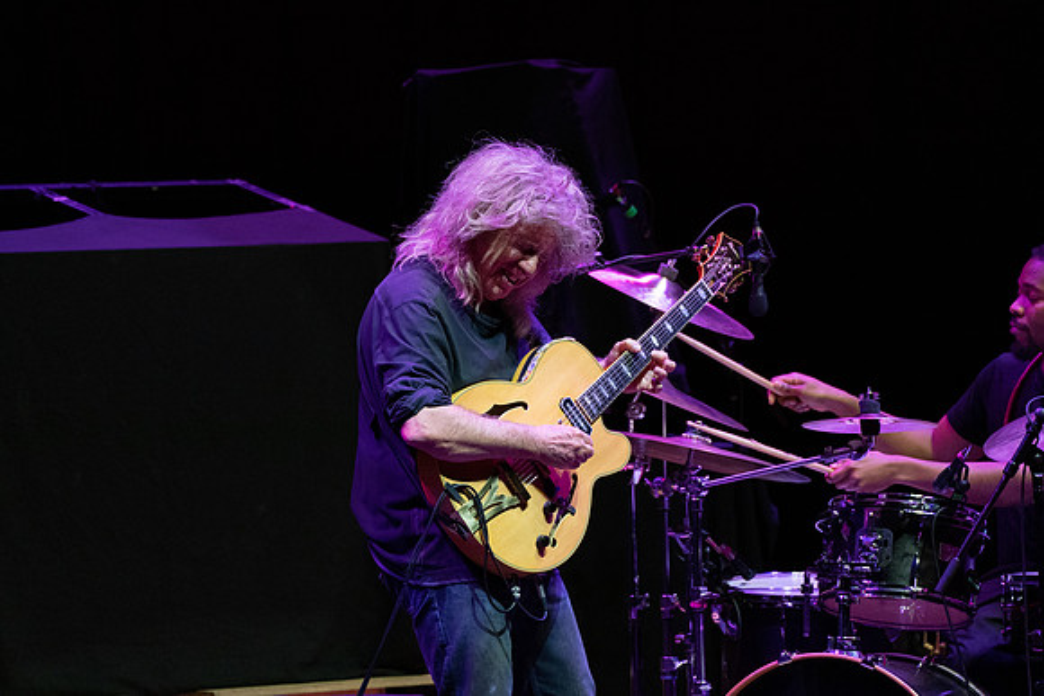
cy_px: 348
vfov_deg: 3.4
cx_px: 522
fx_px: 11602
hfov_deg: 5.2
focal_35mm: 400
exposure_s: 1/320
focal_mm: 400
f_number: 7.1
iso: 3200
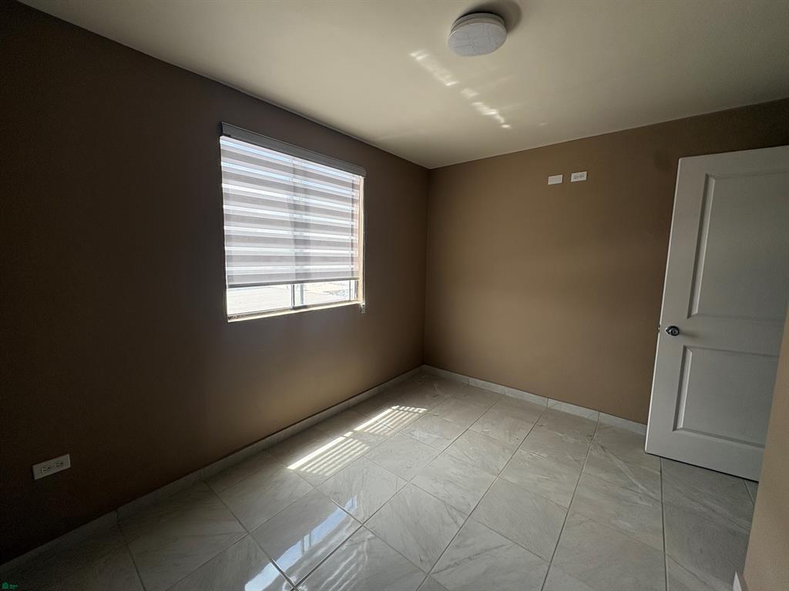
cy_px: 296
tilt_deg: -6.4
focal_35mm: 14
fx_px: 319
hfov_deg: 102.1
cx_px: 394
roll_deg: +0.2
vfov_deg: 85.7
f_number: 2.2
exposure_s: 1/239
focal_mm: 2.22
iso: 64
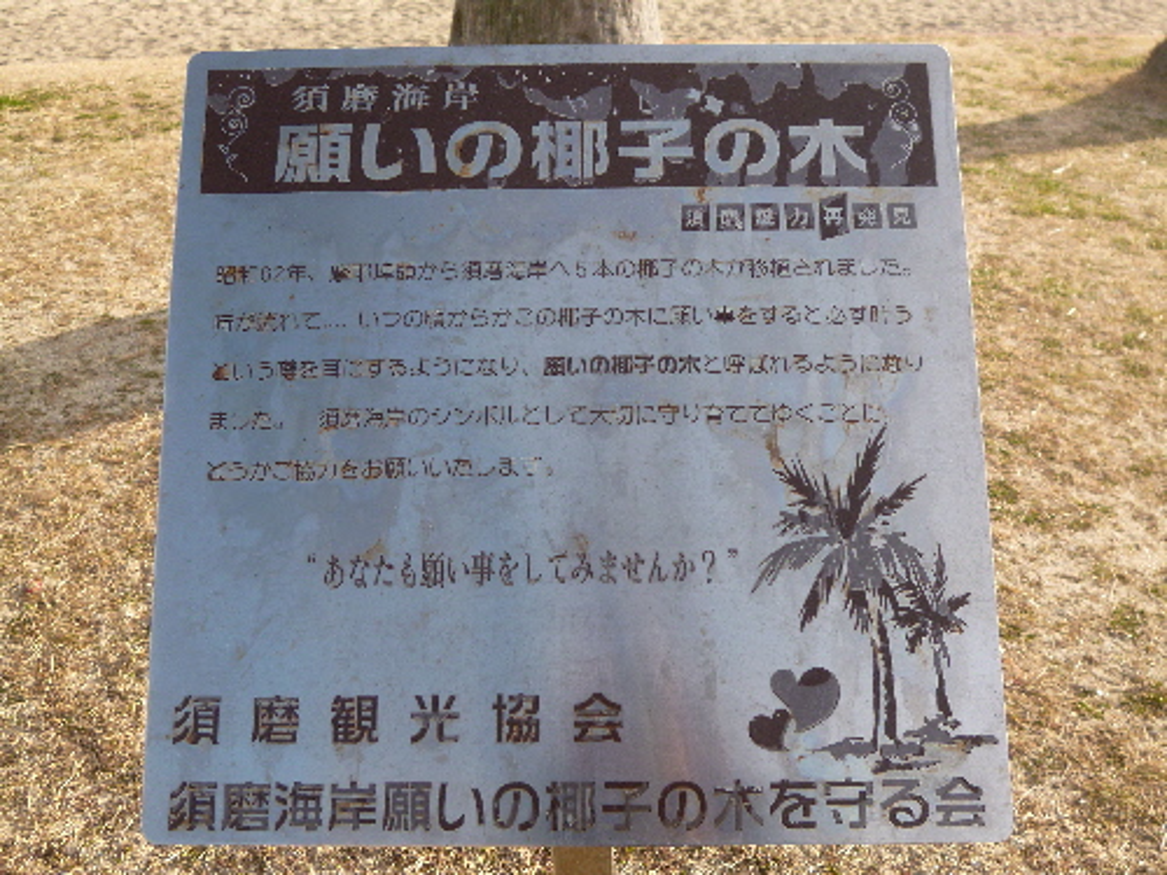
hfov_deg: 51.4
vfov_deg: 39.7
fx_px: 1214
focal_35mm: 36
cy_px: 438
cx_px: 584
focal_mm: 6.4
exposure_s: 1/500
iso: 100
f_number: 2.9
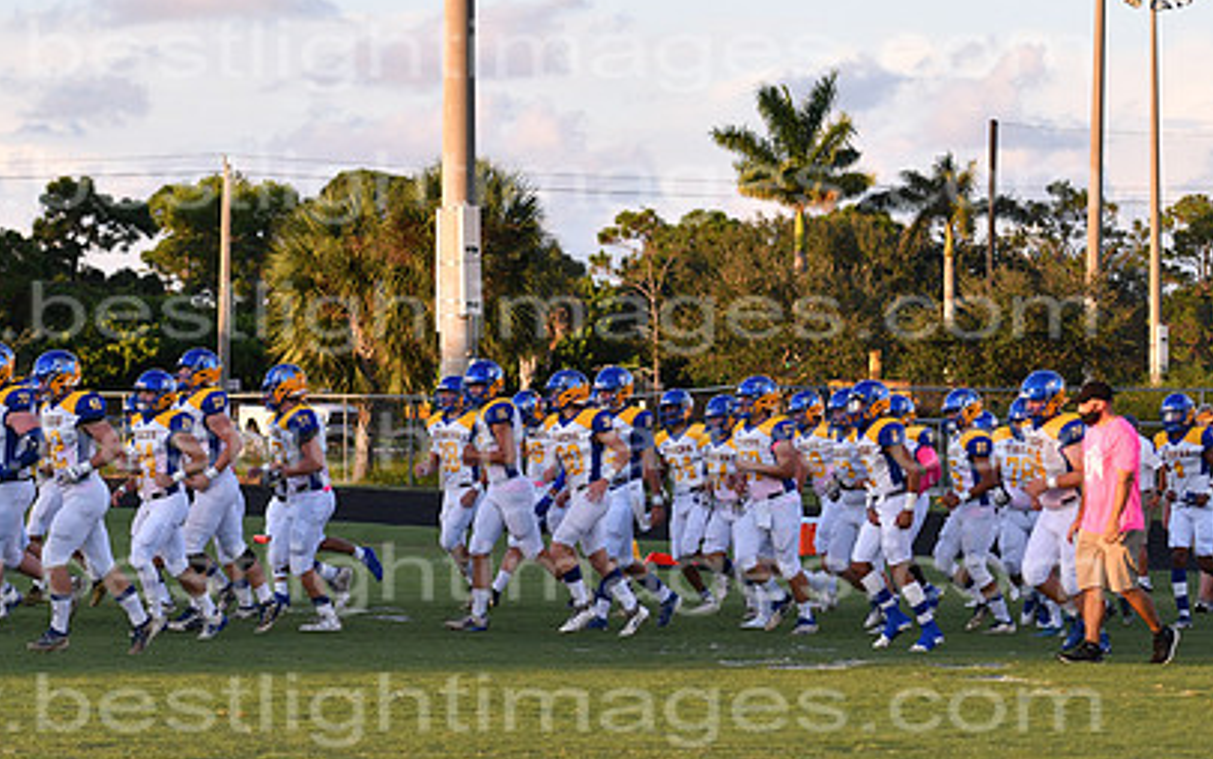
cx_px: 427
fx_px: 5059
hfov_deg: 13.7
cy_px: 253
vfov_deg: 8.6
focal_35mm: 153
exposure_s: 1/1250
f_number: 4
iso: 400
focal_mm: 70
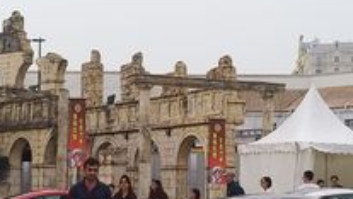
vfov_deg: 15.0
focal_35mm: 81
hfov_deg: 26.2
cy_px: 125
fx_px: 759
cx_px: 162
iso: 100
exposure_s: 1/351
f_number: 2.2
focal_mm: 3.81
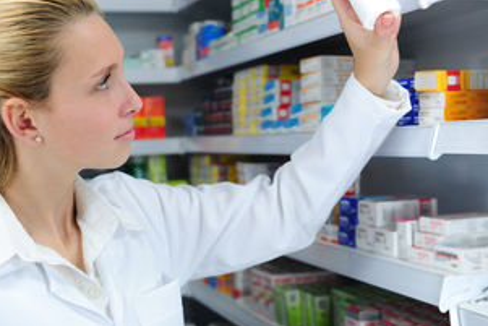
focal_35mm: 53
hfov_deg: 37.3
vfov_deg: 25.5
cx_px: 182
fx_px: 719
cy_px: 122
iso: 160
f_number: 3.2
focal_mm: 38
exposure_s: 1/160
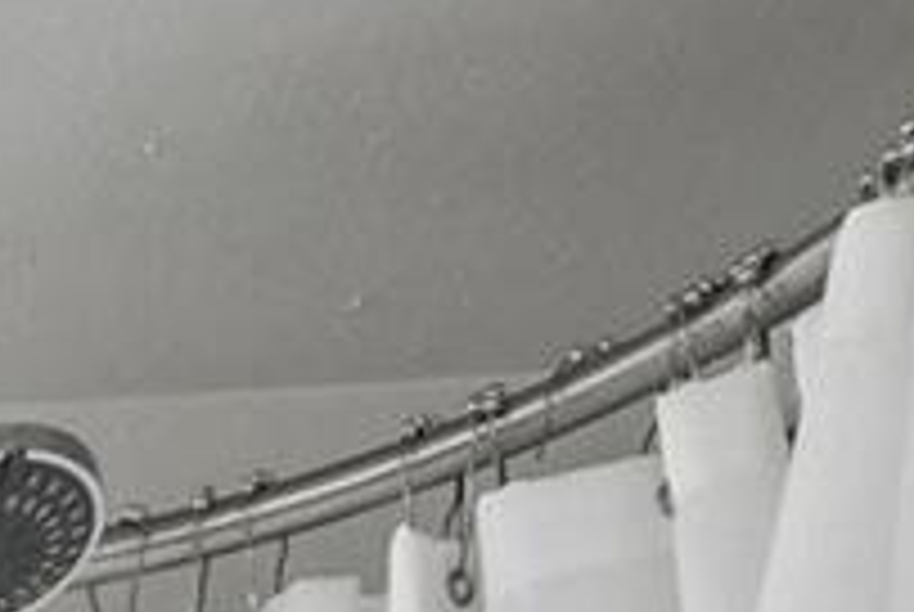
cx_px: -1765
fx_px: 3000
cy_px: 1984
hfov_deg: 11.3
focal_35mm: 118
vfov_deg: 8.9
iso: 800
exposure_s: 1/15
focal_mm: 10
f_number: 8
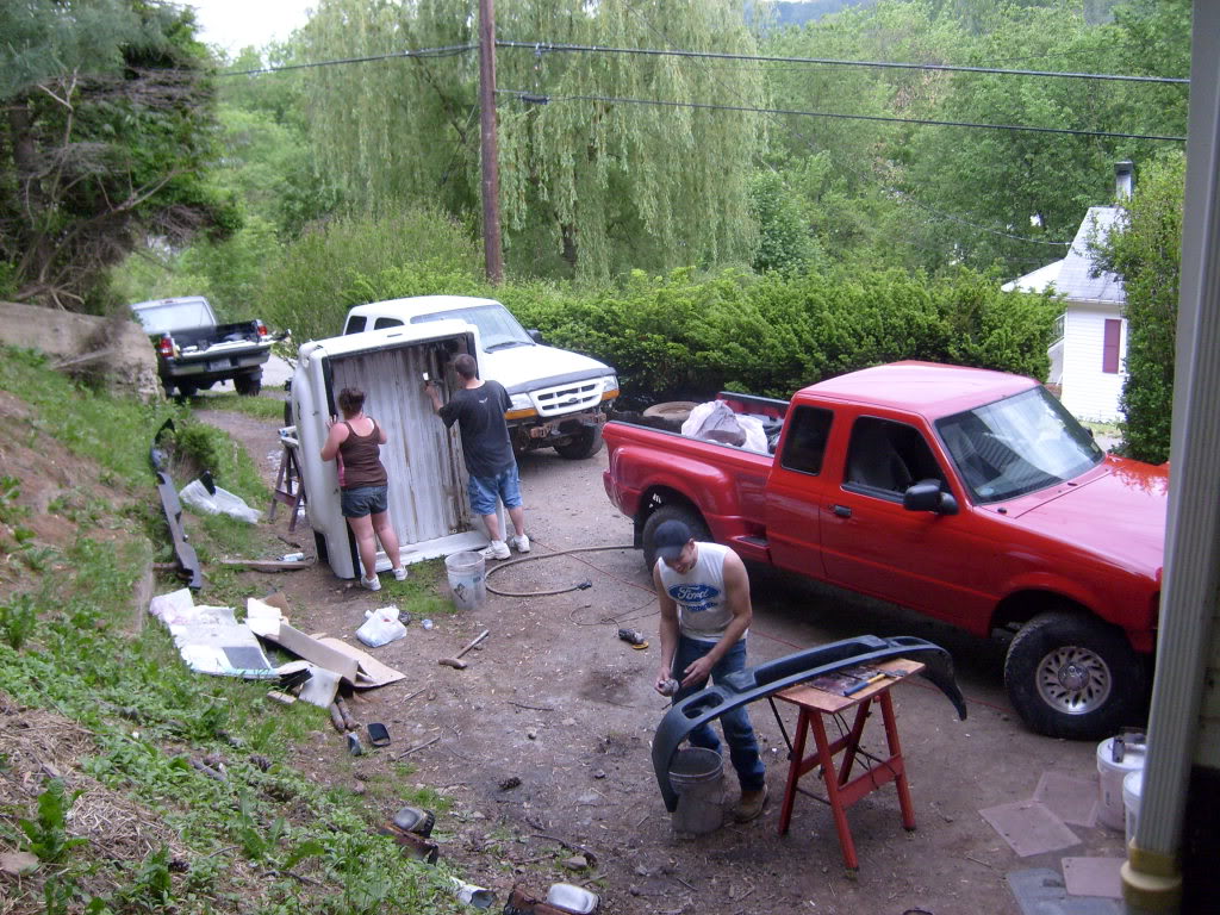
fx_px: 1234
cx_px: 610
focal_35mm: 35
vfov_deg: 40.7
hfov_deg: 52.6
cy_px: 458
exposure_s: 1/60
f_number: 2.8
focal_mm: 5.8
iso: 80
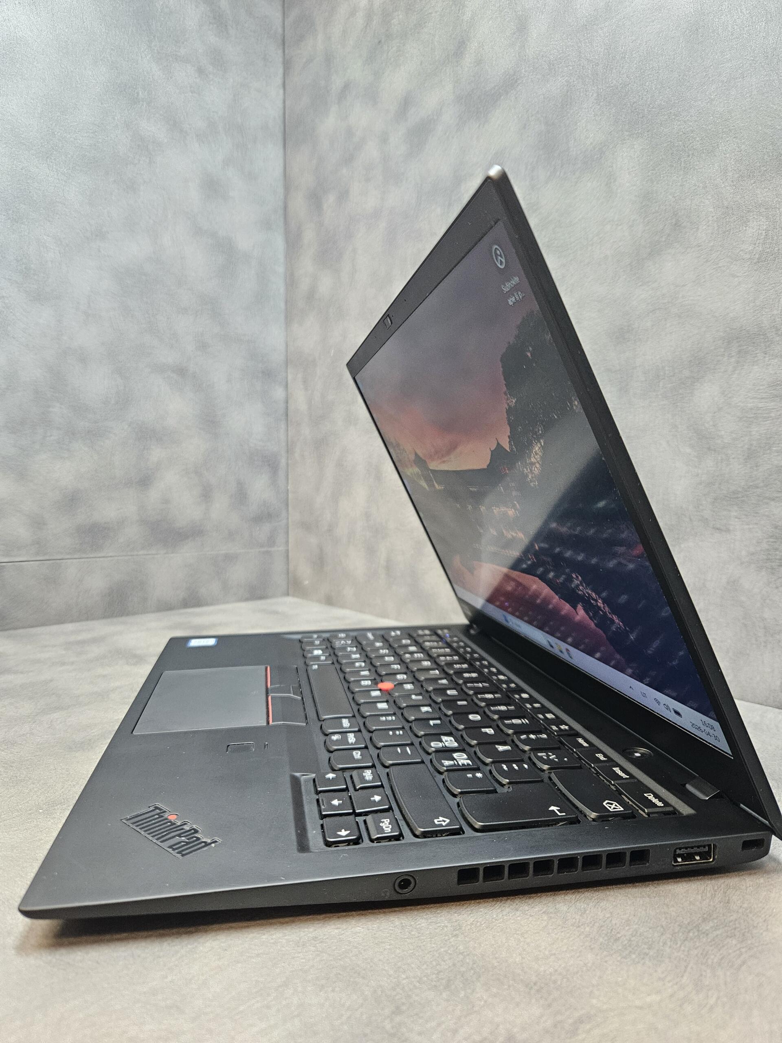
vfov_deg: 73.9
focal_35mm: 23
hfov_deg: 58.9
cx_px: 391
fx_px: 693
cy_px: 522
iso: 500
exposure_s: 1/100
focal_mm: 5.4
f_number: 1.8
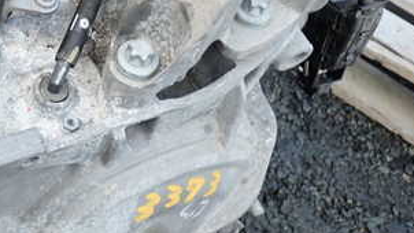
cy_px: 32
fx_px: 714
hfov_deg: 30.4
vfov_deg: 18.3
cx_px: 12
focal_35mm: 65
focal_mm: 5.4
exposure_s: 1/60
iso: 100
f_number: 2.3
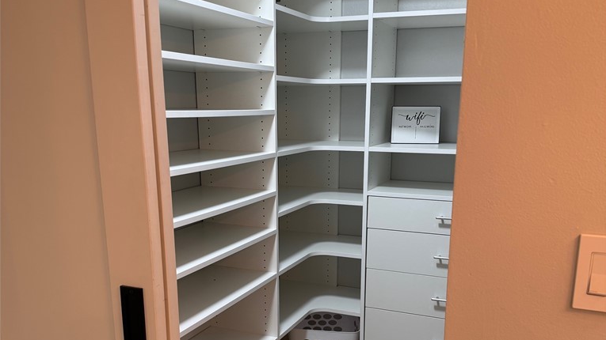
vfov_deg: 33.3
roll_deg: -0.8
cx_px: 303
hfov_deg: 56.6
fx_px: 562
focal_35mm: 35
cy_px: 238
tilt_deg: -14.1
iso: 125
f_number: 1.78
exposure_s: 1/120
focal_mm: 6.76
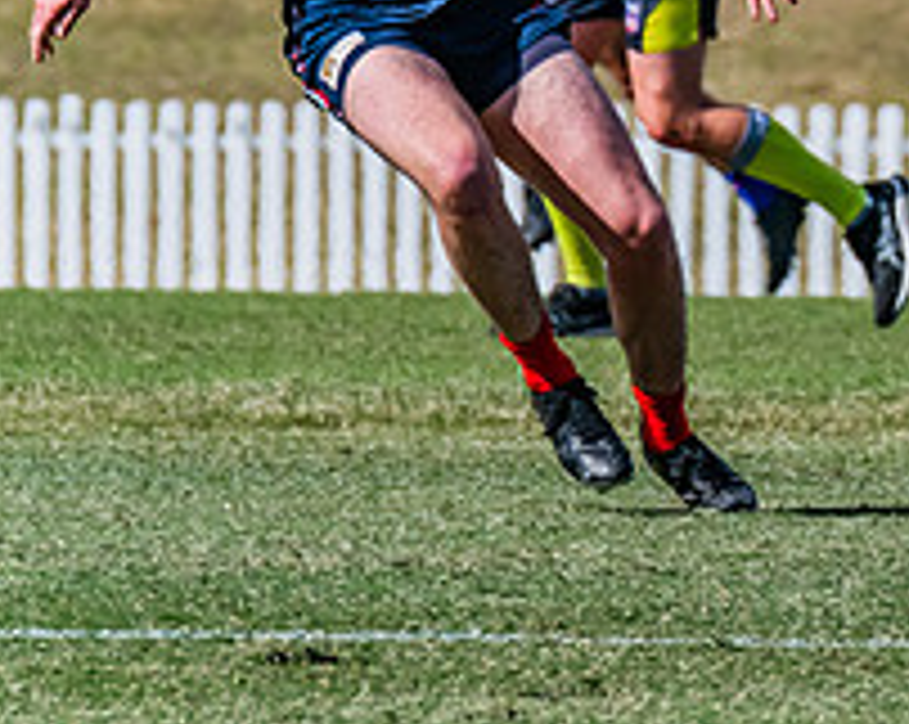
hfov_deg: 1.4
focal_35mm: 1420
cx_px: 1565
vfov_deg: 1.1
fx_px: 38147
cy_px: -234
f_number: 10
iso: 800
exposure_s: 1/2000
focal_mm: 420
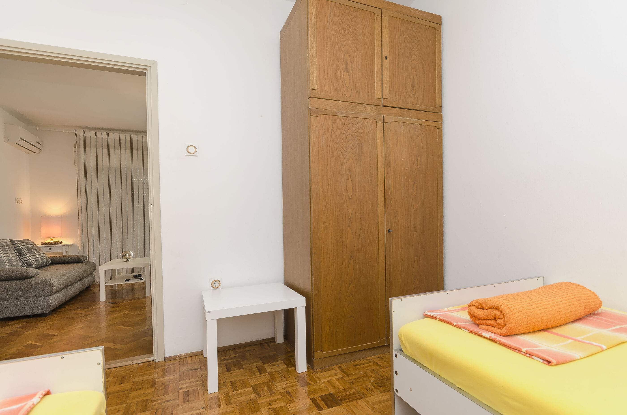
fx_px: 313
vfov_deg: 67.2
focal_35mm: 18
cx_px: 314
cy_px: 208
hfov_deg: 90.1
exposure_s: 1/30
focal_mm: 12
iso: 160
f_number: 8
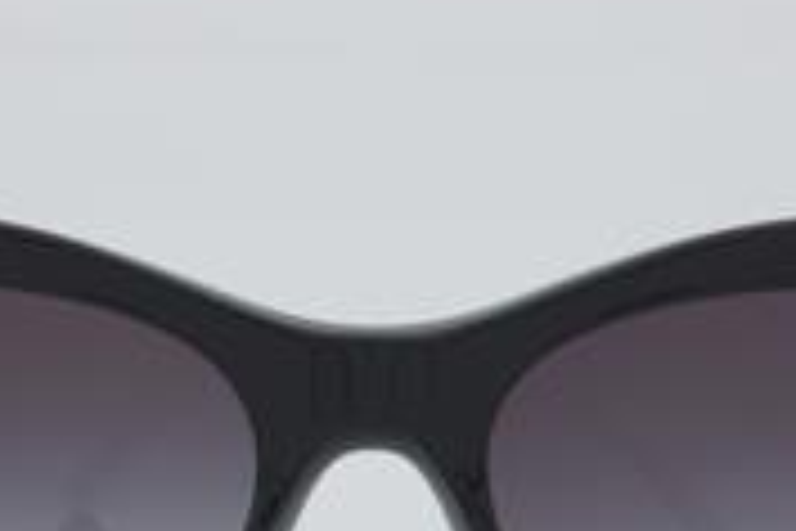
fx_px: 4115
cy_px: 459
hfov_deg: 11.0
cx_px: 382
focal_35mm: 186
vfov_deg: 7.4
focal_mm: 55
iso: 100
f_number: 32
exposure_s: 1/4
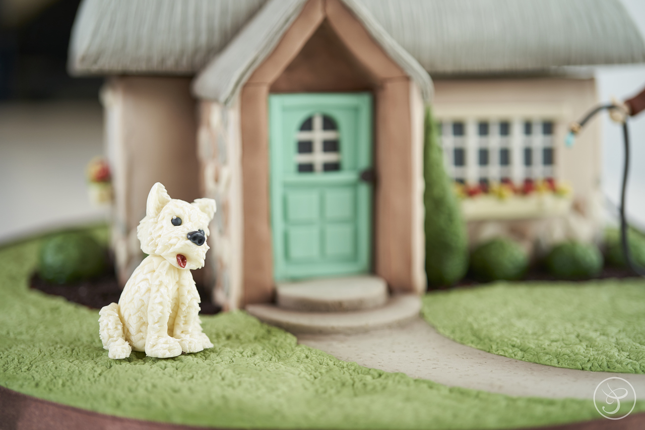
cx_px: 322
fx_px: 896
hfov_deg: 39.6
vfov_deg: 27.0
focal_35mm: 50
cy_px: 215
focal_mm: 50
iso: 100
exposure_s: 1/200
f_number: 2.8
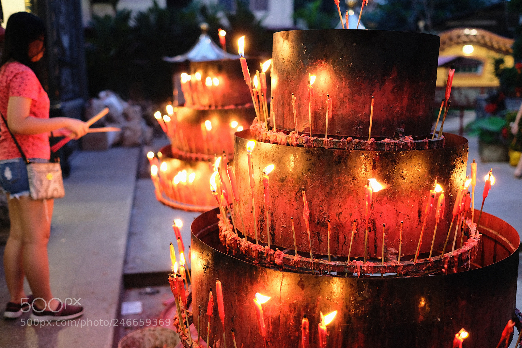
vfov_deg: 37.8
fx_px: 507
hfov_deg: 54.4
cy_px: 174
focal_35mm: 35
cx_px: 261
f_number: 1.4
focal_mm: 23
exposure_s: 1/60
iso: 1000
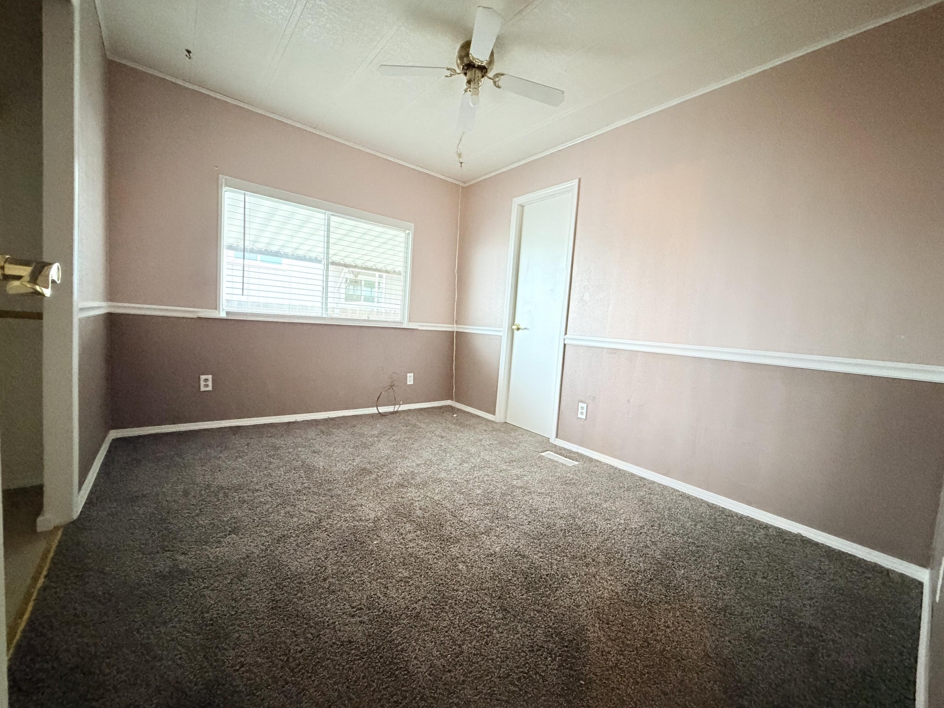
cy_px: 354
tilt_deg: -5.0
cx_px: 472
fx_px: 382
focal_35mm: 14
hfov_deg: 102.1
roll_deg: -3.5
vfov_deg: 85.7
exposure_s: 1/40
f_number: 2.2
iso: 1000
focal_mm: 2.22
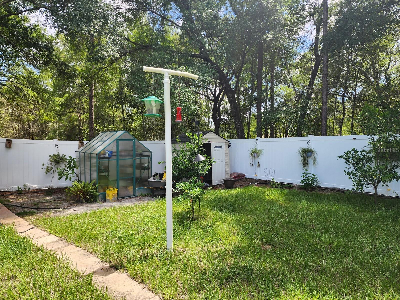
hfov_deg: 73.9
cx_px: 200
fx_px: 266
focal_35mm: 23
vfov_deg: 58.9
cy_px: 150
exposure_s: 1/276
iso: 12
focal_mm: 6.4
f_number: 1.8
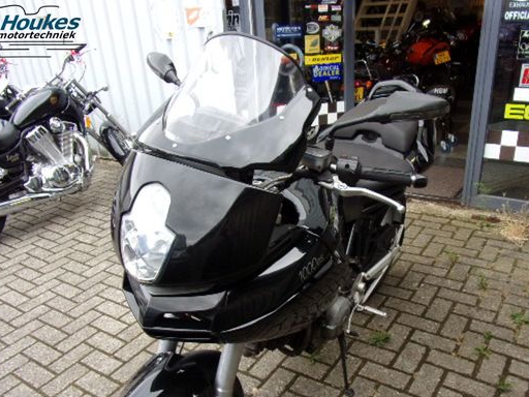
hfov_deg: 59.9
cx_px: 286
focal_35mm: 30
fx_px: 458
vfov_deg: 46.4
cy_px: 247
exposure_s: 1/34
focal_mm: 4.3
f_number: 3.3
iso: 80
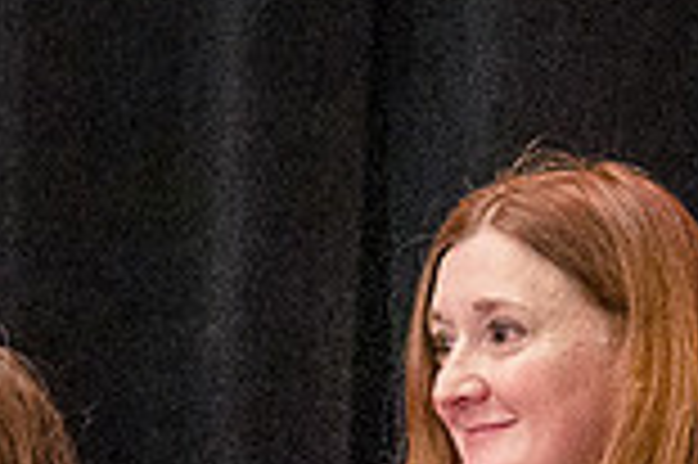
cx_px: -396
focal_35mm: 1126
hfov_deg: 1.8
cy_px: 768
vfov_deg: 1.2
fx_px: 21809
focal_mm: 200
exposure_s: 1/125
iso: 6400
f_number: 4
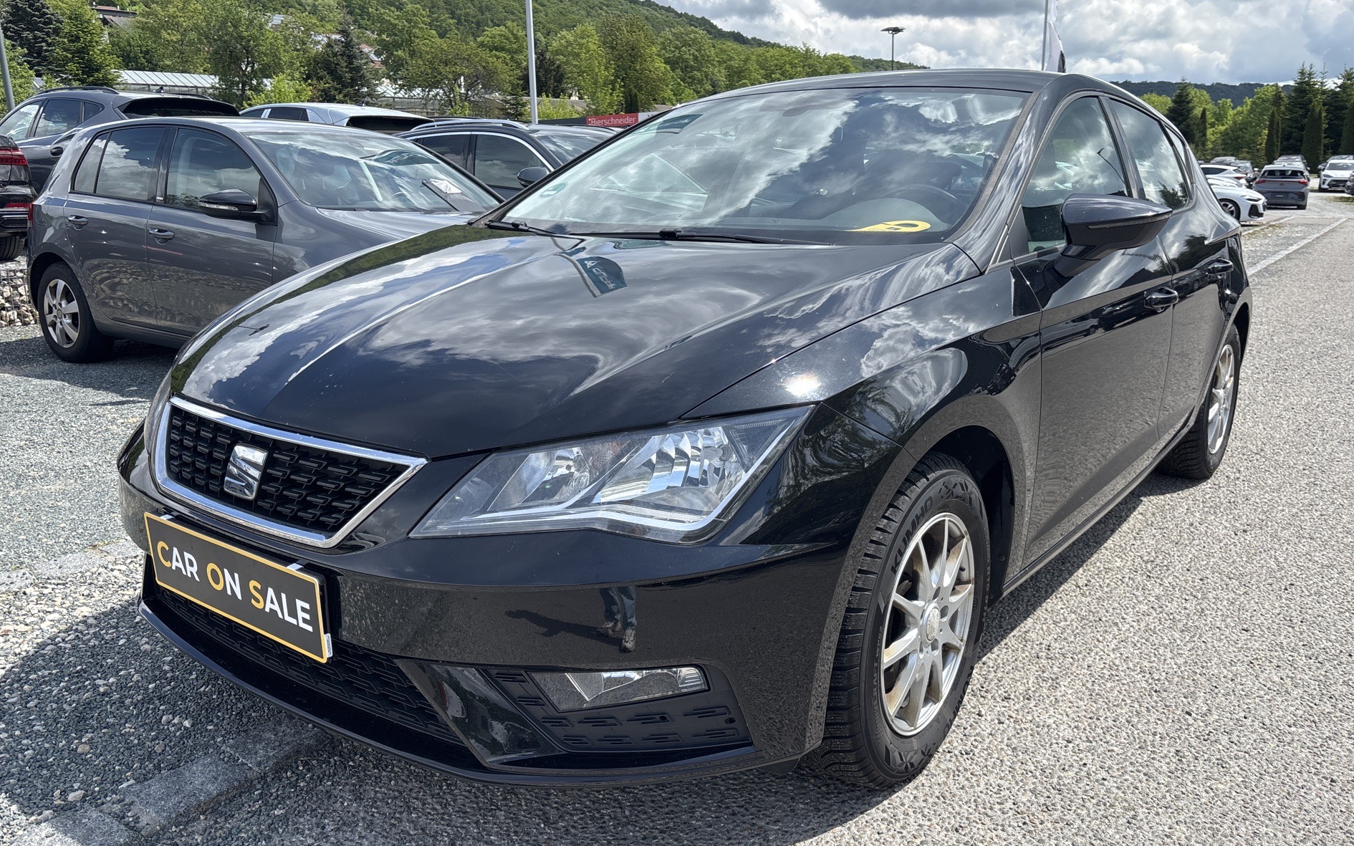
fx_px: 1033
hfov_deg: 66.5
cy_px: 432
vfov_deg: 44.5
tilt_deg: -14.0
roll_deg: +2.3
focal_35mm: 28
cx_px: 681
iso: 50
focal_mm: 5.96
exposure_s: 1/2242
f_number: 1.6
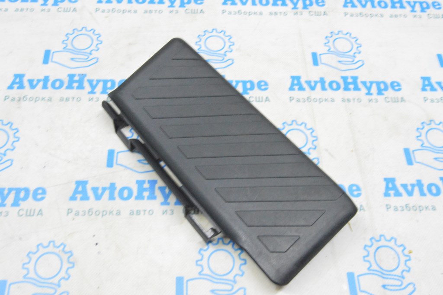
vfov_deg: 36.8
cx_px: 222
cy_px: 148
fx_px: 443
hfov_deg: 53.2
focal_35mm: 36
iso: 6400
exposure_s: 1/15
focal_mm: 24
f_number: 20
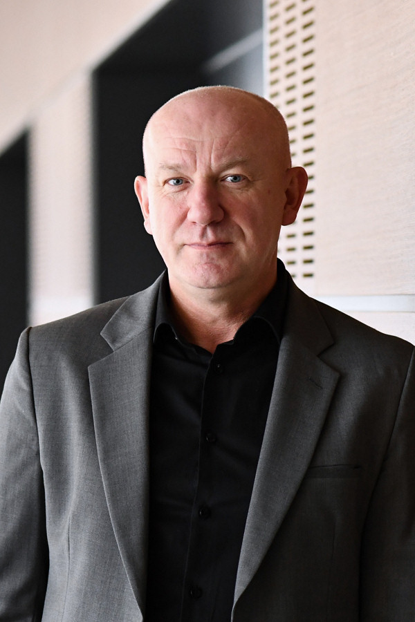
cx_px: 208
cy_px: 311
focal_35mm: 127
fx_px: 2196
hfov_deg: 10.8
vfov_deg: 16.1
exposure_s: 1/250
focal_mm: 85
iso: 3200
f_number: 2.8
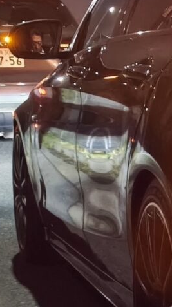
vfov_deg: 15.8
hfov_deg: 7.7
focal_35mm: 135
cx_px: 537
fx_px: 1095
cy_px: 235
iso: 3200
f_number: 1.6
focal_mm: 6.57
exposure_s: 1/27.5
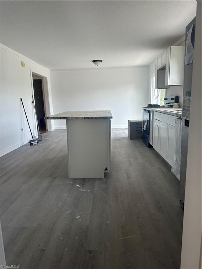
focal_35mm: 24
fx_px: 187
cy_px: 134
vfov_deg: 71.6
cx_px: 101
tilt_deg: -8.8
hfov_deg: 56.8
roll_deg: +2.0
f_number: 1.78
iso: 100
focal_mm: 6.86
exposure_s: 1/121
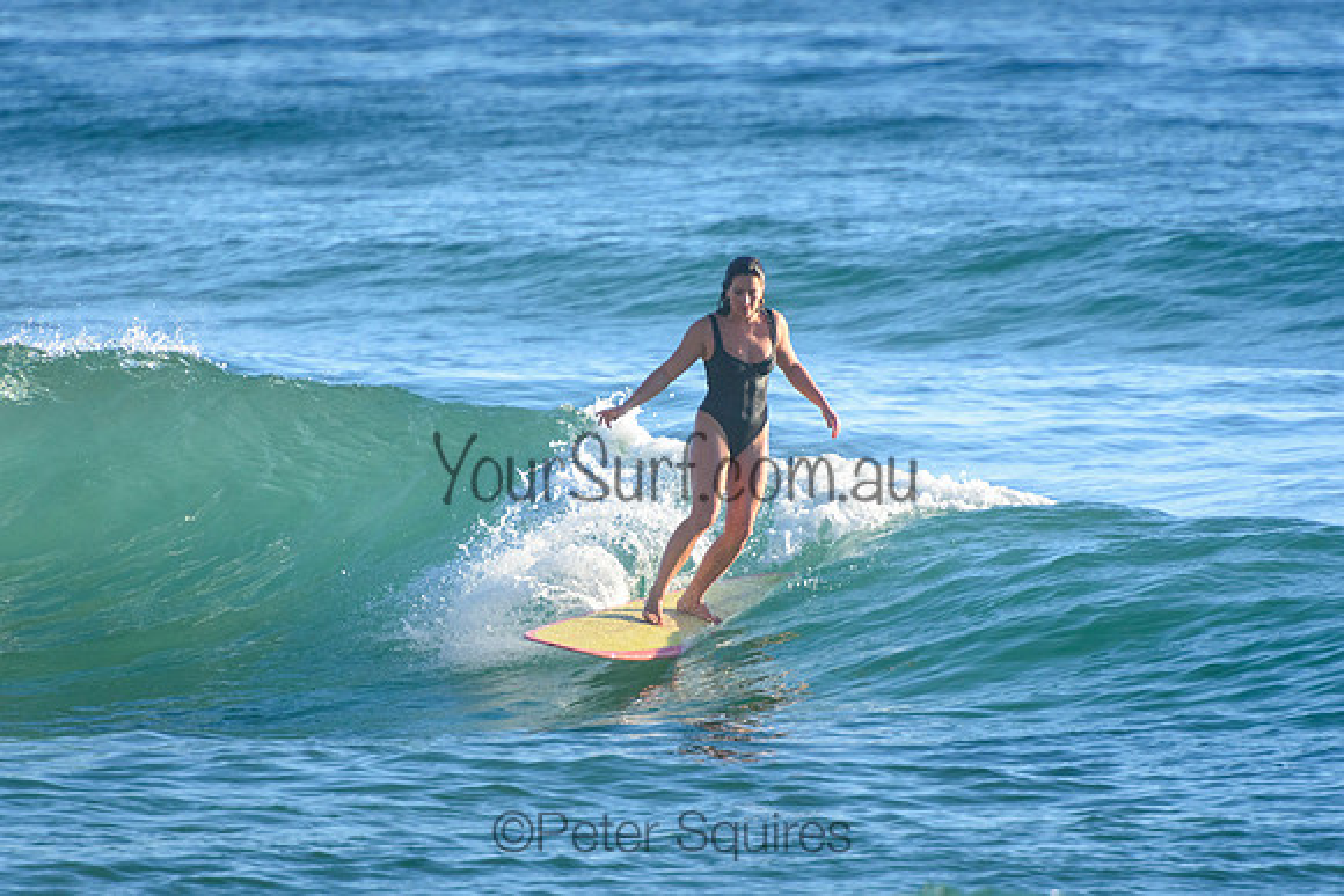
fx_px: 22404
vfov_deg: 2.3
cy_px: 448
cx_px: 672
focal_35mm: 600
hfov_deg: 3.4
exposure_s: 1/2500
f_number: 5.6
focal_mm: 400
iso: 720
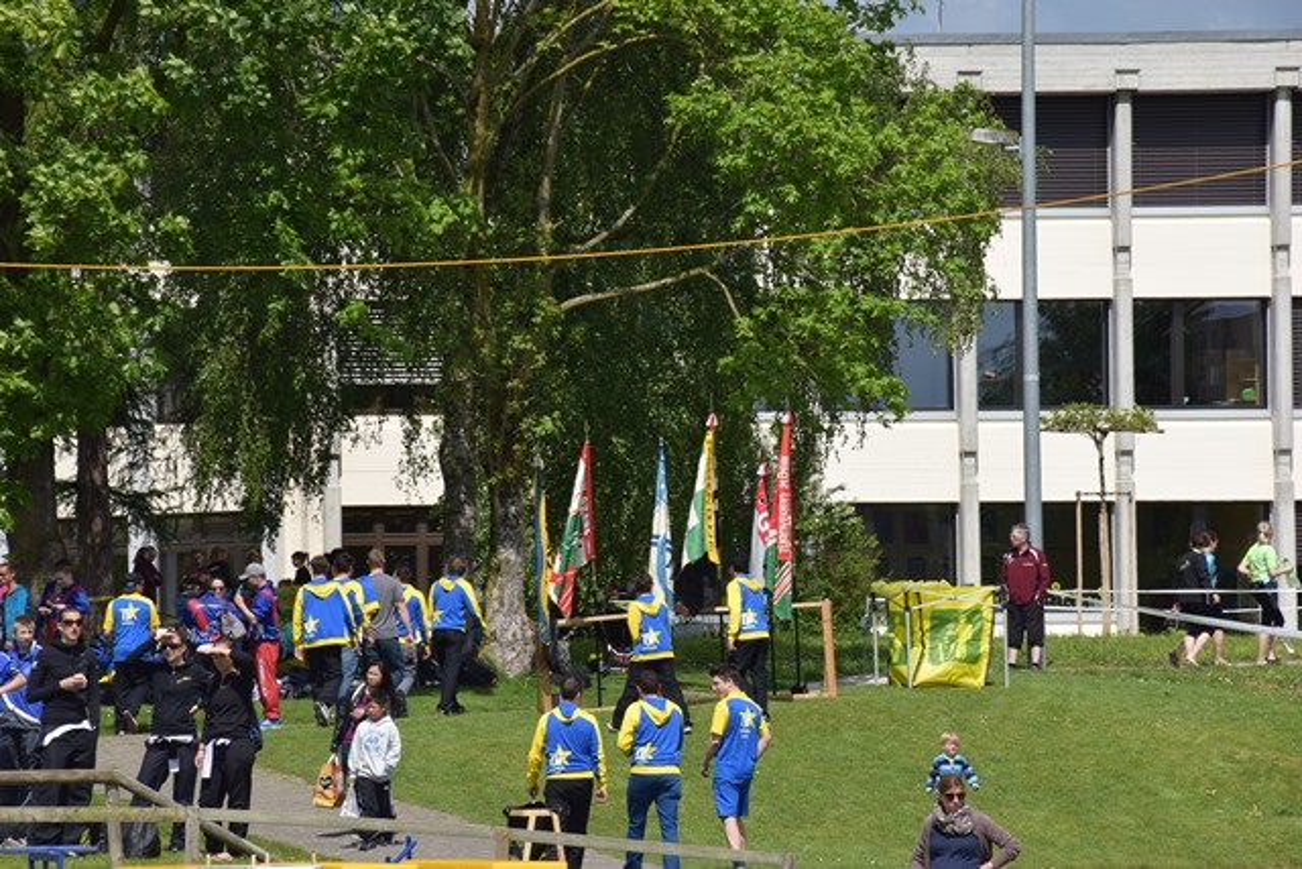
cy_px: 434
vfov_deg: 6.5
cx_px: 651
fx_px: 7596
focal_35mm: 210
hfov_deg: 9.8
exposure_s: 1/200
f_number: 13
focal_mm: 140
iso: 100
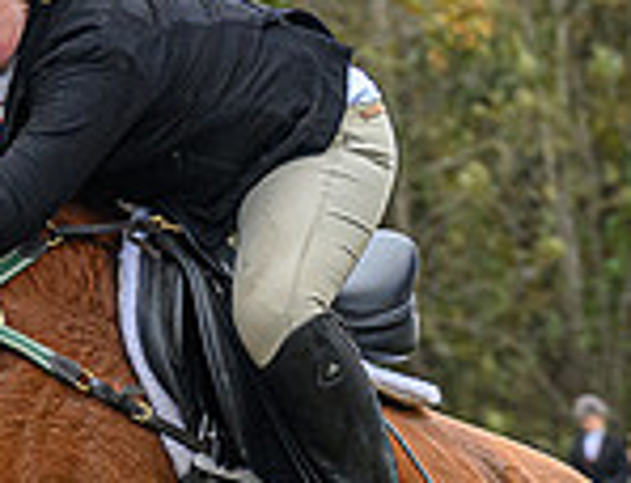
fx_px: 9511
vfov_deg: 2.9
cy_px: 477
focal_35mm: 518
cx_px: 74
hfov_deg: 3.8
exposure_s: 1/800
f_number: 3.5
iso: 1000
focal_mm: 82
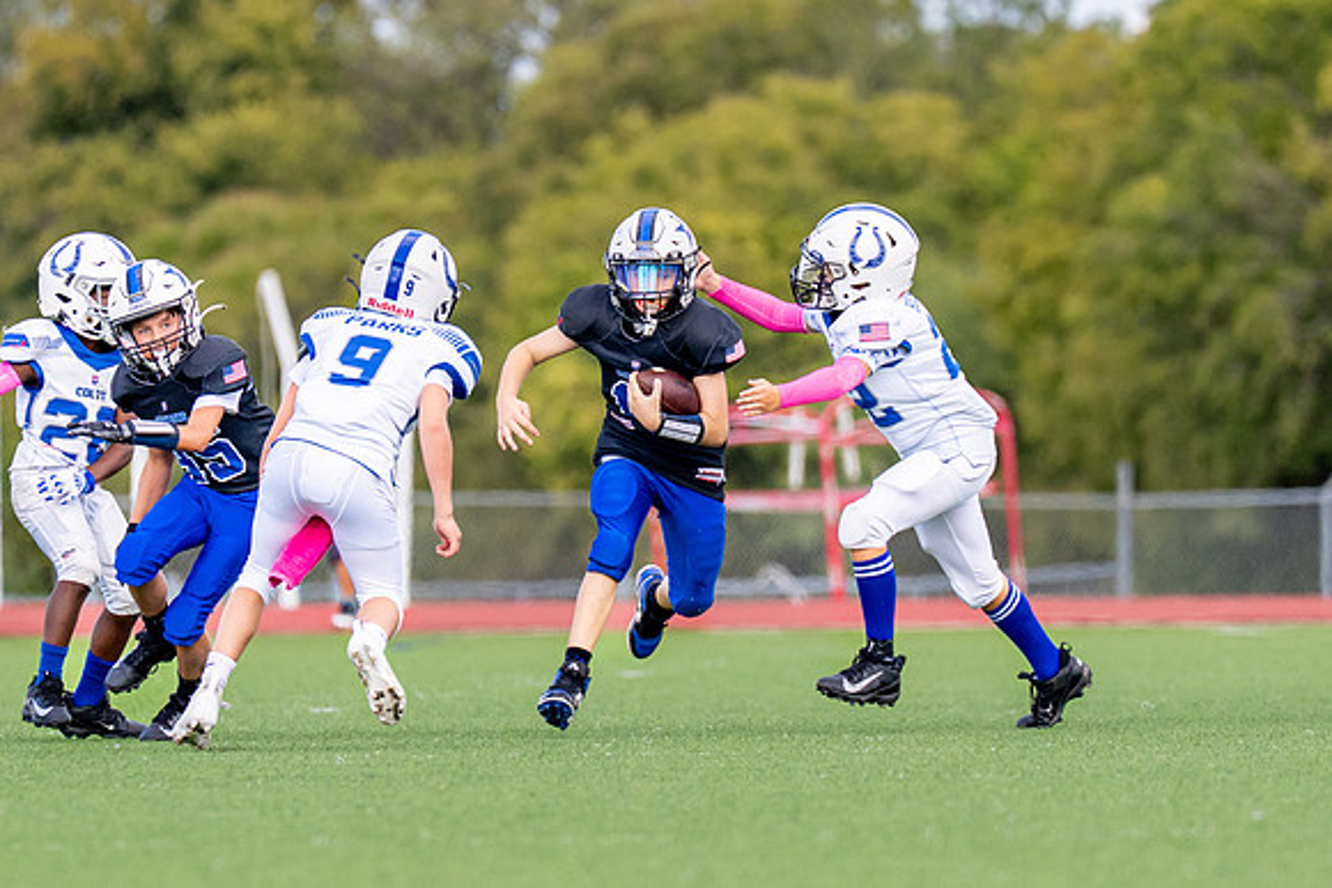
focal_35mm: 591
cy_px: 529
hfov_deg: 3.5
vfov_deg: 2.3
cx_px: 704
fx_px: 21880
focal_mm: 200
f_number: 2.8
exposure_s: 1/3200
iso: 320
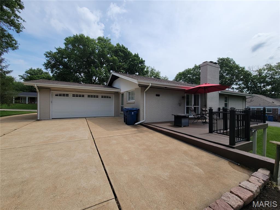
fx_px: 105
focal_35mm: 13
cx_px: 140
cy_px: 105
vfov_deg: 89.9
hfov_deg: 106.2
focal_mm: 2.2
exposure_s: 1/1941
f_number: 2.2
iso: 50
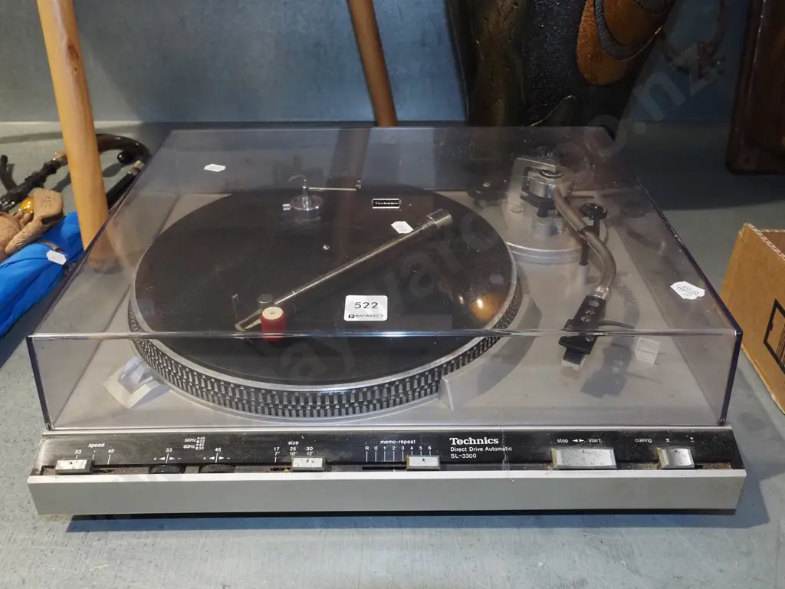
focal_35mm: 30
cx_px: 392
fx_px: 680
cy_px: 294
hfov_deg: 60.0
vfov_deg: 46.8
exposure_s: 1/100
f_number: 5.6
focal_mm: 15
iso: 2000
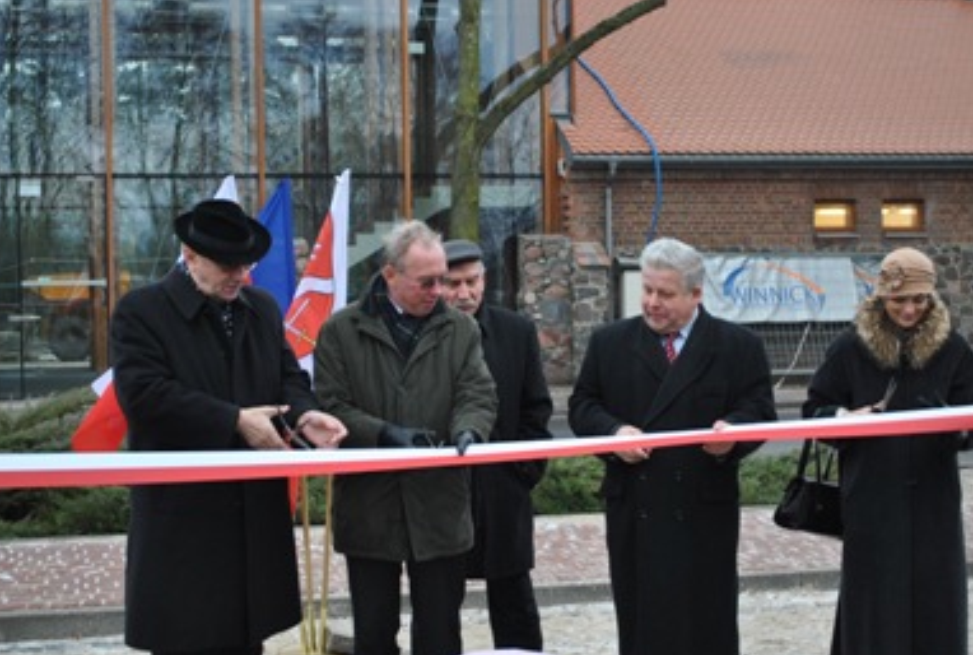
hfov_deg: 32.5
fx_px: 1669
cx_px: 530
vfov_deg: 22.2
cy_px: 335
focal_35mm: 62
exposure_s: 1/100
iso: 200
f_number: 5
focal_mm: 35
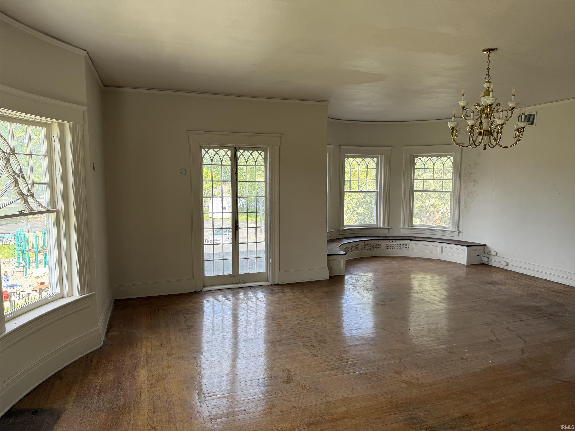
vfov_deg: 56.8
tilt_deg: -5.4
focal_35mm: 24
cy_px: 216
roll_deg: +0.3
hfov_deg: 71.6
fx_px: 399
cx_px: 288
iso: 80
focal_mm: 6.76
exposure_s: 1/332
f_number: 1.78
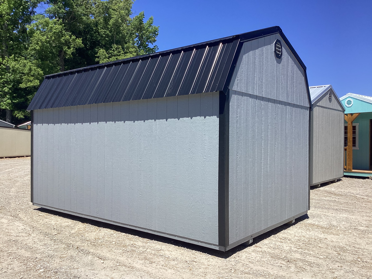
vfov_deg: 45.4
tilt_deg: -2.1
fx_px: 333
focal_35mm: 31
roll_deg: -0.7
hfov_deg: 58.4
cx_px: 186
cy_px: 140
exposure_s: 1/1597
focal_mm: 3.3
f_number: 2.4
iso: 25
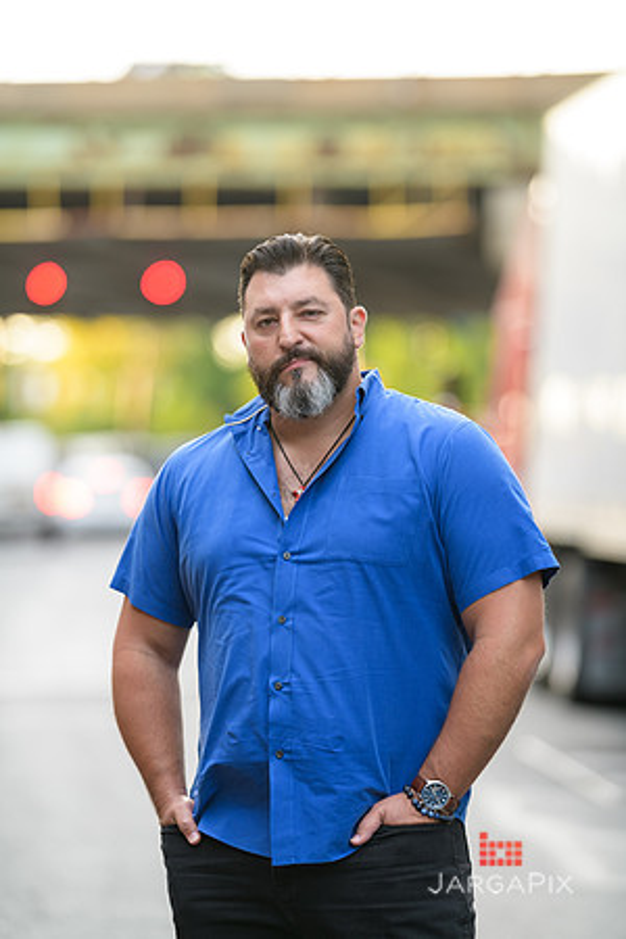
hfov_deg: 10.2
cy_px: 470
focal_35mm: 135
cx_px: 313
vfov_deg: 15.2
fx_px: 3521
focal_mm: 135
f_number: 2
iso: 200
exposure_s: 1/200
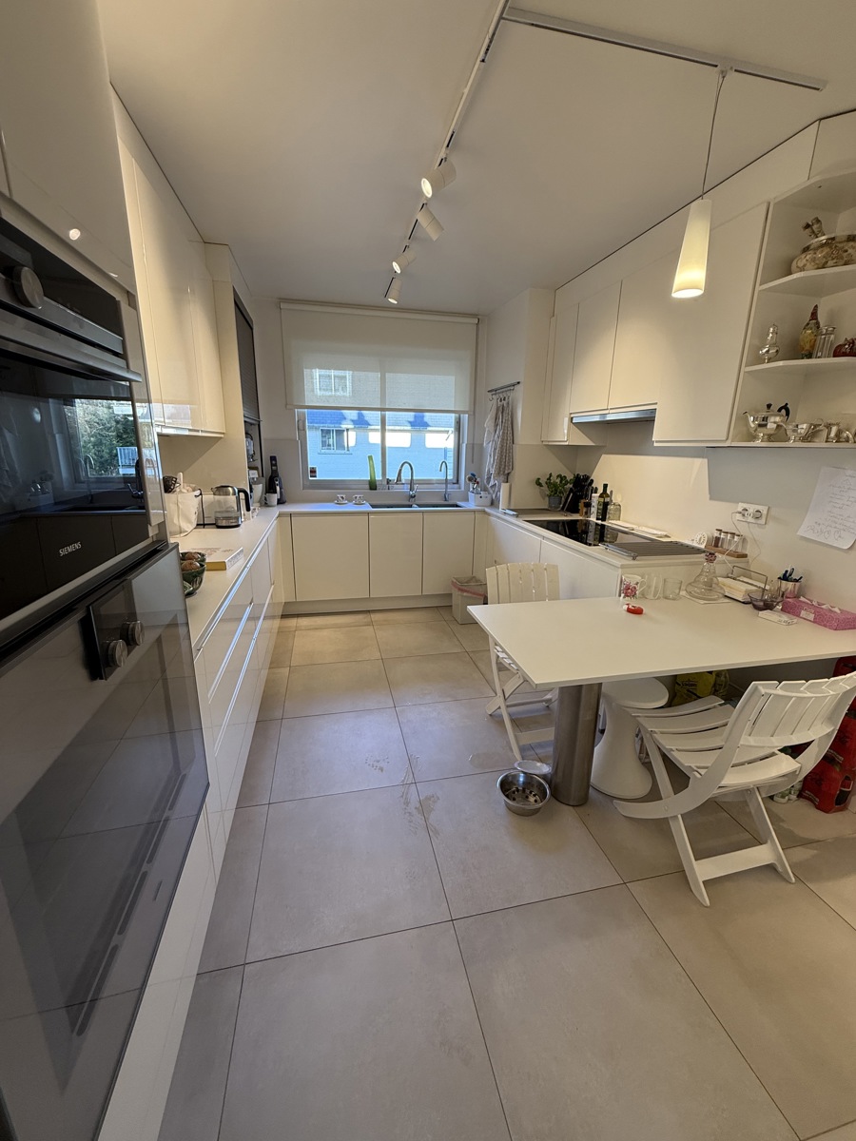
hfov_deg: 85.7
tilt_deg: -14.3
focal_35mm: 14
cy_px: 570
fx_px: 462
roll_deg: -1.6
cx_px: 428
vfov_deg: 102.1
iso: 125
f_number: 2.2
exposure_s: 1/100
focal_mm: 2.22
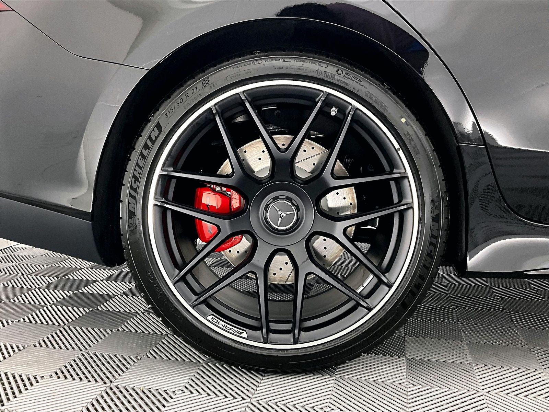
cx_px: 274
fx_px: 460
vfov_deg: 48.2
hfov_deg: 61.7
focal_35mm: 29
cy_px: 206
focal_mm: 3
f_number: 1.8
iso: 200
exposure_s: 1/40
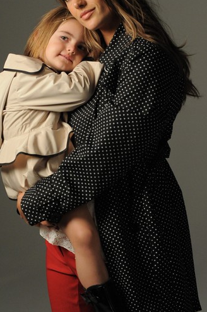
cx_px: 86
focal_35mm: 131
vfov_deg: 15.7
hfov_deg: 10.4
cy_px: 140
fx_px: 1133
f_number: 2.8
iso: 3200
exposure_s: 1/250
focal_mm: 86
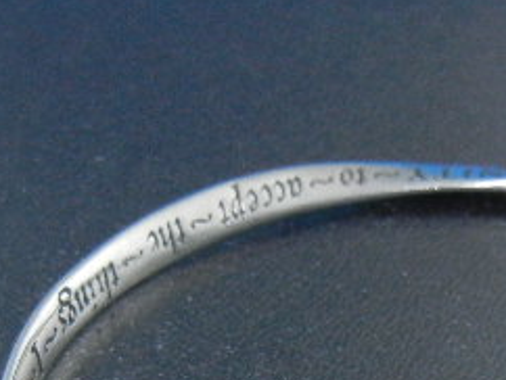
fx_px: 1507
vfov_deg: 13.9
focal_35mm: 103
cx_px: 427
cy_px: 476
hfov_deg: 18.8
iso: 800
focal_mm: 7.1
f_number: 7.4
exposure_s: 1/30
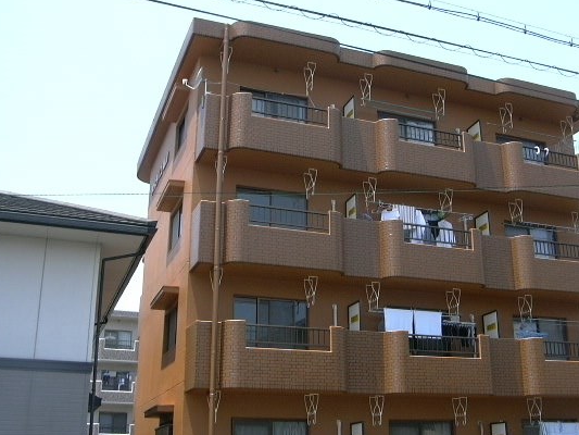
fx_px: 703
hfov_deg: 44.6
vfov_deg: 34.3
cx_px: 340
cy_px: 239
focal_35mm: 42
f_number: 8
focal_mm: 5.4
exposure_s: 1/97.1
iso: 100
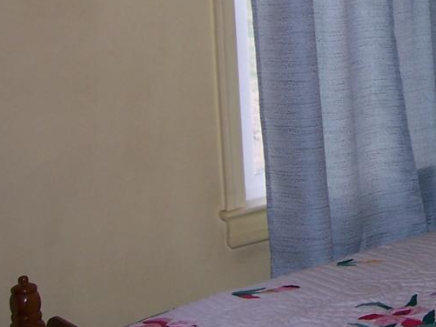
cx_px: 483
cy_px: 23
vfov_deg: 15.8
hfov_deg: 20.3
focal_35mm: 92
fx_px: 1159
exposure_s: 1/60
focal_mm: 6
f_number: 3
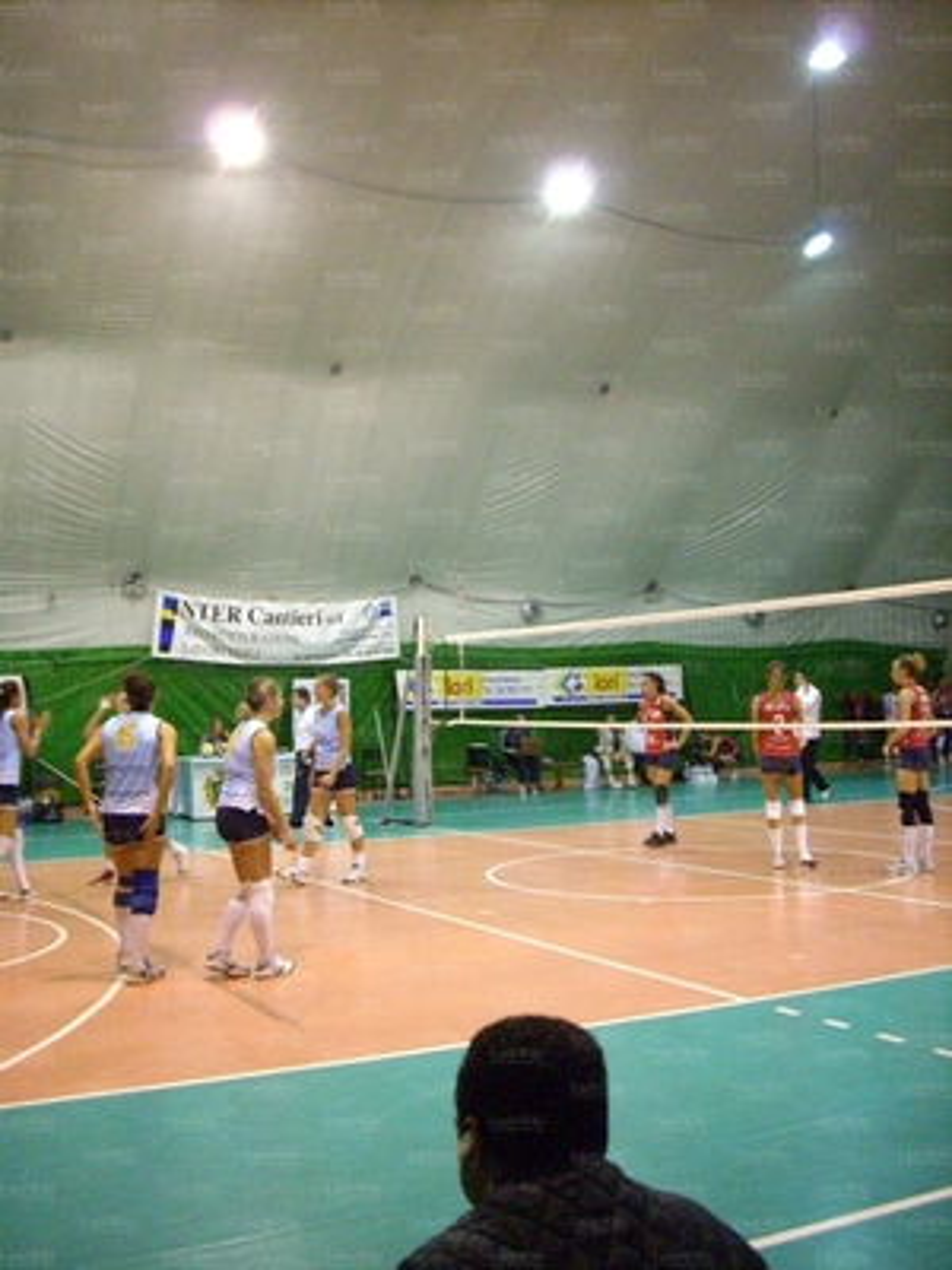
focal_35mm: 37
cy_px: 635
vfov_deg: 50.1
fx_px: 1357
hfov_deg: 38.7
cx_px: 476
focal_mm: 6.2
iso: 800
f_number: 2.8
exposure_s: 1/37.2
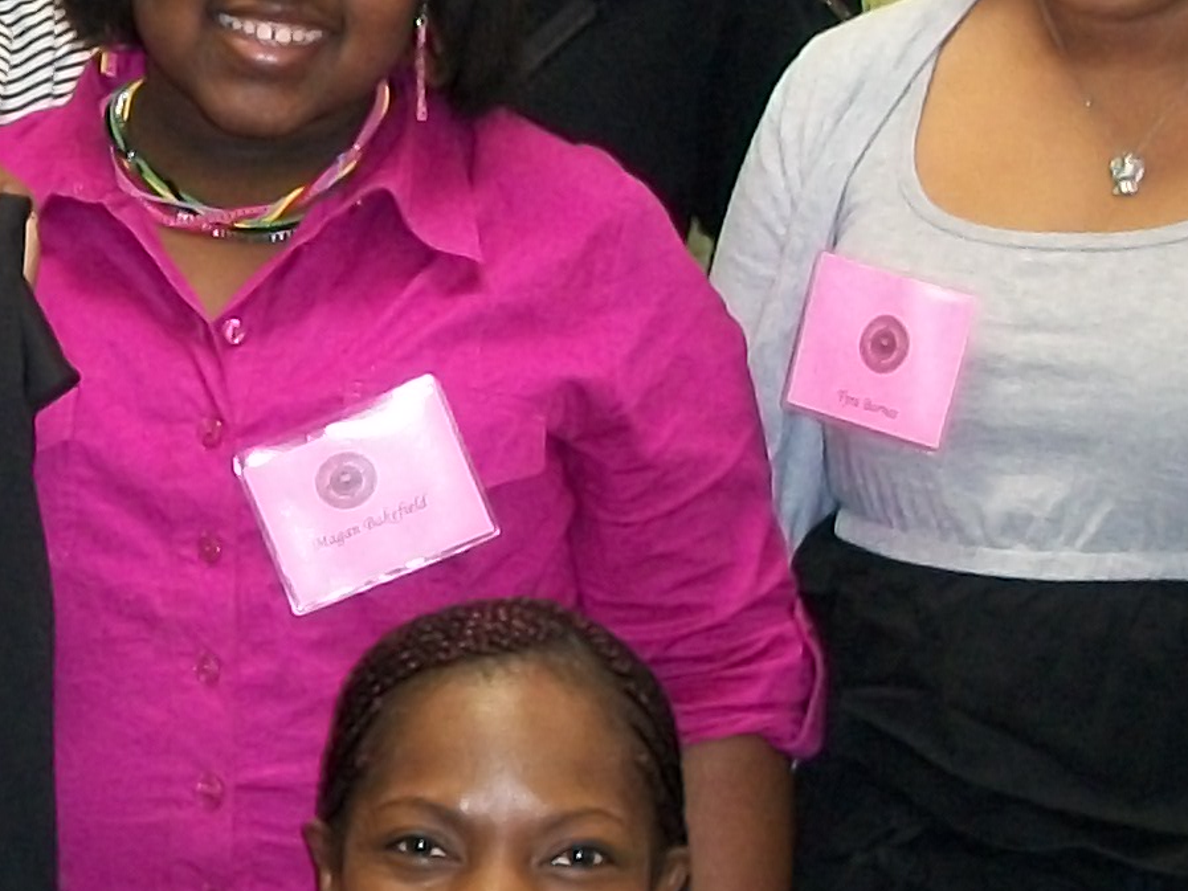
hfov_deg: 13.1
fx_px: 4908
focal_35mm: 143
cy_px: 524
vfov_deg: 10.4
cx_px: -562
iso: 200
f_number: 3.1
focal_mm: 6.3
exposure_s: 1/30
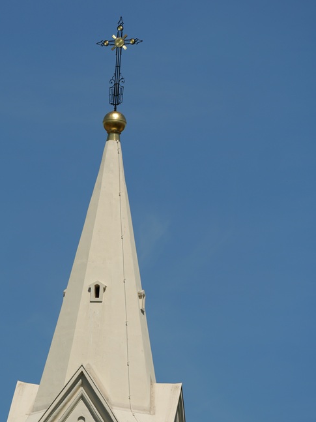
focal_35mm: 371
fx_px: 4517
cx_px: 121
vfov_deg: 5.3
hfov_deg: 4.0
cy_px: 190
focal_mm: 150
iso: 100
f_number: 6.3
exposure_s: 1/800
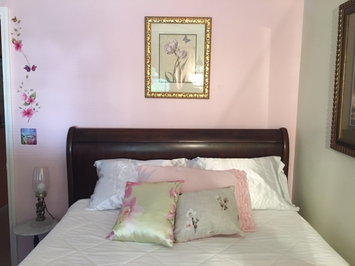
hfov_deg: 61.7
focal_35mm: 29
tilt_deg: -5.6
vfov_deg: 48.2
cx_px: 178
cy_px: 133
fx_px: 297
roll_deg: -0.9
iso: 64
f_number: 2.2
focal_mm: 4.15
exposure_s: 1/15
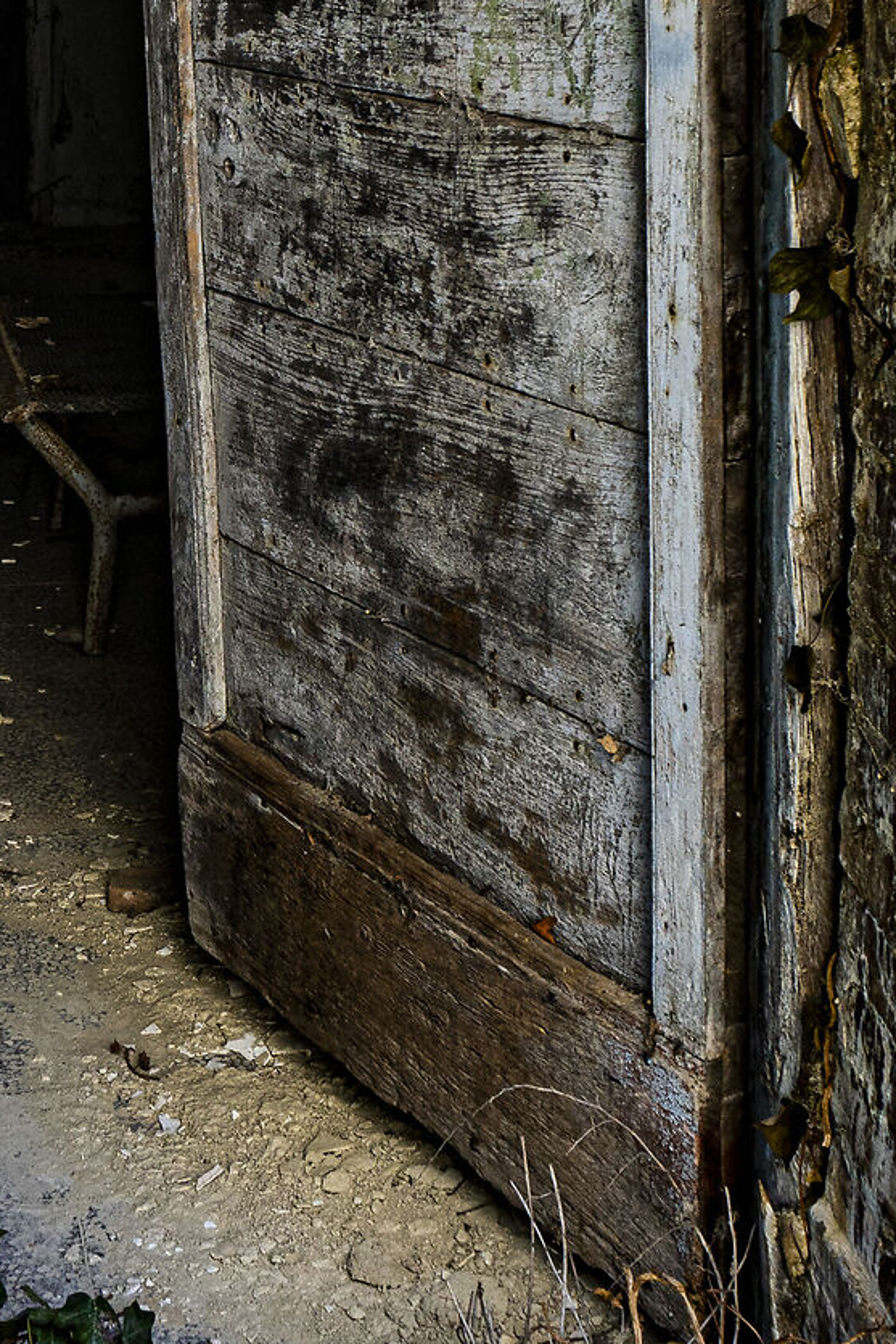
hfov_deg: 19.4
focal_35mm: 69
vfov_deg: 28.2
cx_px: 113
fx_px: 2575
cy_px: 148
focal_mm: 16
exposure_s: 1/125
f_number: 4.5
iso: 200
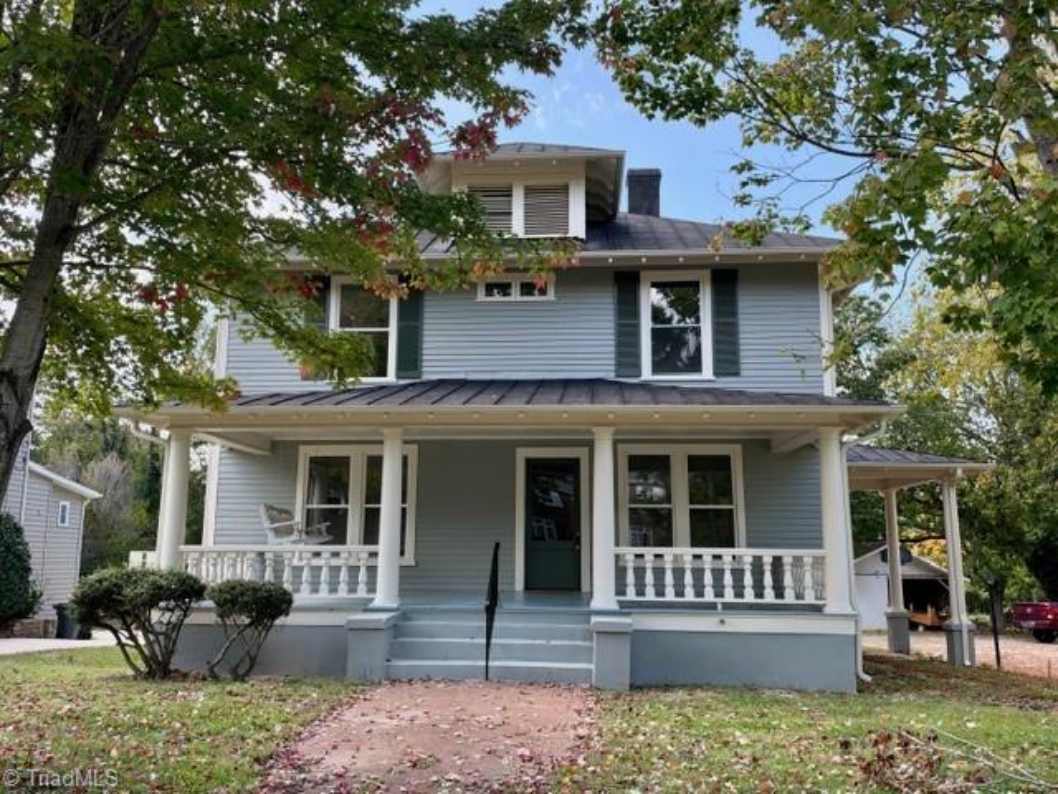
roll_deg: -0.1
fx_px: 856
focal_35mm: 28
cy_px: 397
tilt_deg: +9.7
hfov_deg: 63.4
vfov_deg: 49.7
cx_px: 529
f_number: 1.8
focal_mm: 6.93
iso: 100
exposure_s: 1/611
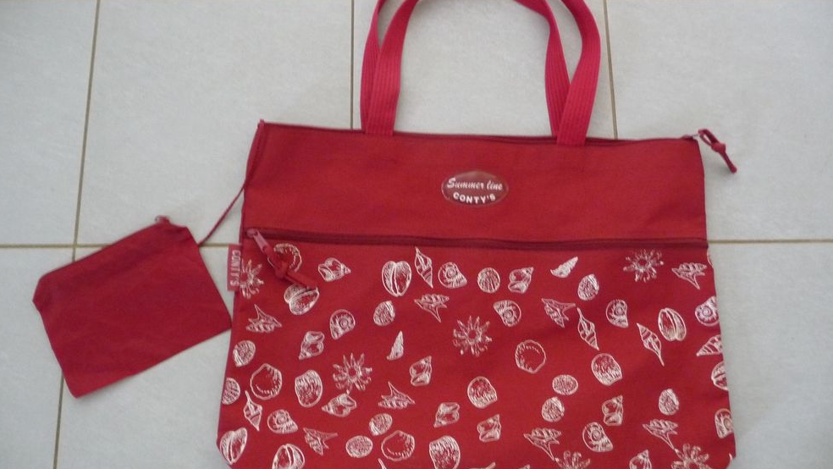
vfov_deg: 37.8
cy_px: 247
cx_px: 412
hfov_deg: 62.6
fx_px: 685
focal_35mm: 31
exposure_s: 1/10
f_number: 3.3
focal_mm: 4.7
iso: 400
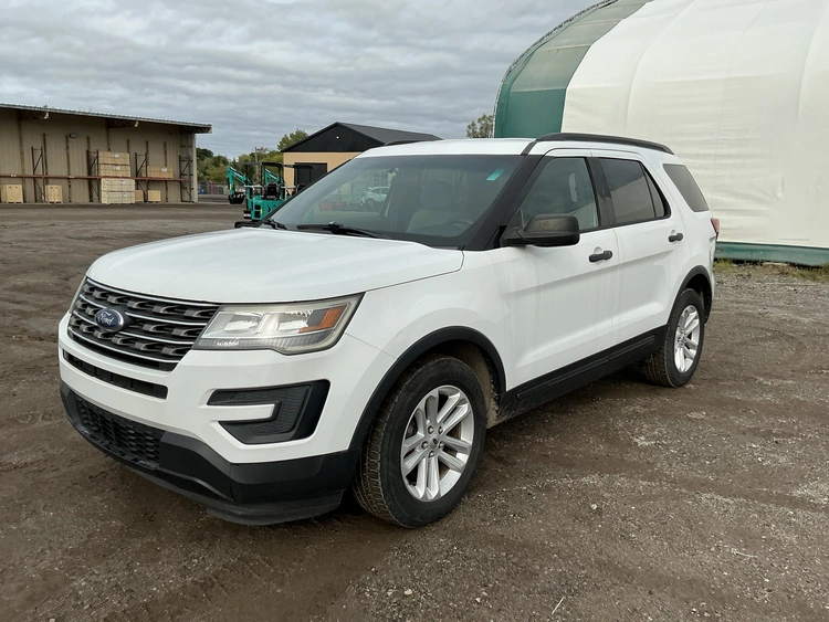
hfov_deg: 63.4
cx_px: 414
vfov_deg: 49.8
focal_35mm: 28
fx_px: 671
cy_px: 311
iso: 25
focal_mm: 3
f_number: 1.8
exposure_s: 1/2058
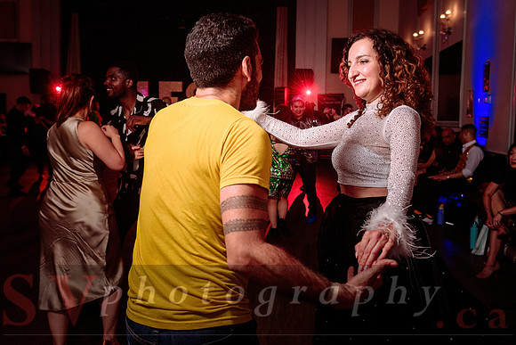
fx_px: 496
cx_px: 258
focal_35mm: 35
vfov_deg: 38.2
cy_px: 146
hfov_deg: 55.0
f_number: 4.5
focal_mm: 30
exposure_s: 1/100
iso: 500
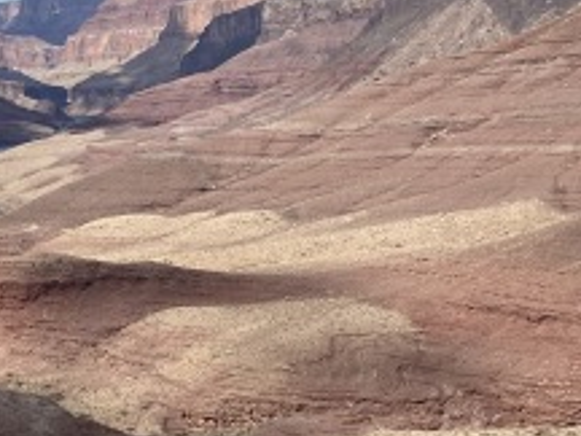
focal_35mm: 77
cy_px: 366
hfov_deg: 22.0
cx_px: -234
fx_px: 1292
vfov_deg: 18.9
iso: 32
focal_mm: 4.25
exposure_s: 1/3401
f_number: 1.8
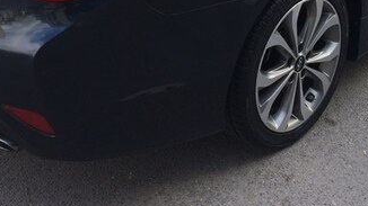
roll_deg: -2.4
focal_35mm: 64
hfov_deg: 32.8
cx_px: 220
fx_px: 624
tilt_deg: -17.1
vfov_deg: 17.8
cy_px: -50
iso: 32
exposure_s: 1/414
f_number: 2.2
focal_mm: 4.15
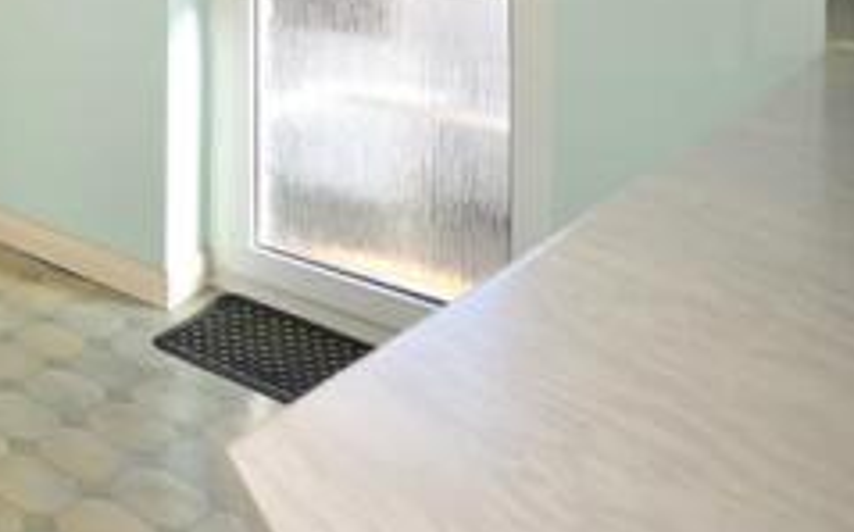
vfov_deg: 26.0
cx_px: -289
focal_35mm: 42
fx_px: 977
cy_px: -159
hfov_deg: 33.0
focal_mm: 10
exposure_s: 1/100
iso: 200
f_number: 5
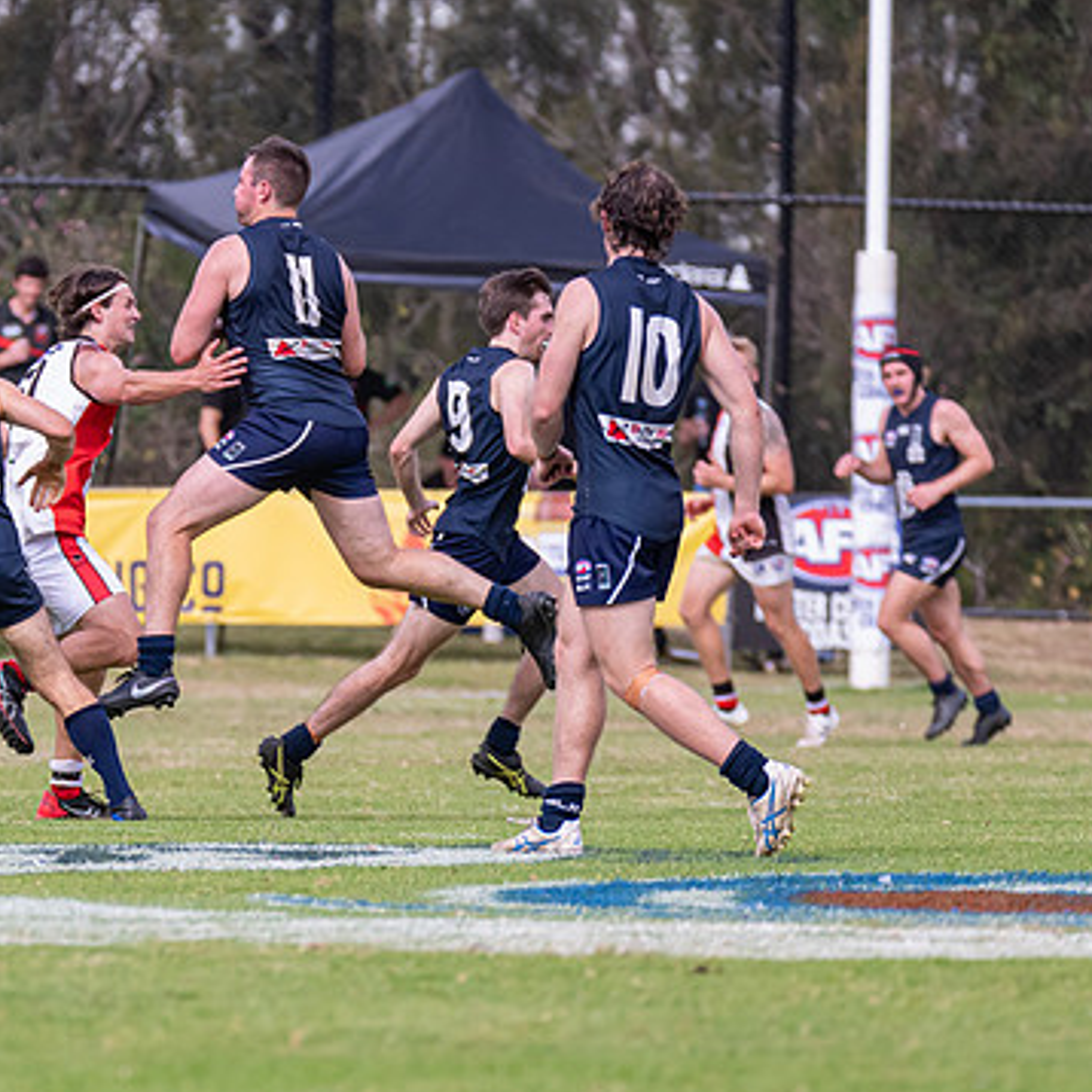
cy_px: 670
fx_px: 23449
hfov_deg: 2.7
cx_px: 14
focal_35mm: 657
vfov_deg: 2.7
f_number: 6.3
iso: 800
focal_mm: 300
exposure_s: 1/1600
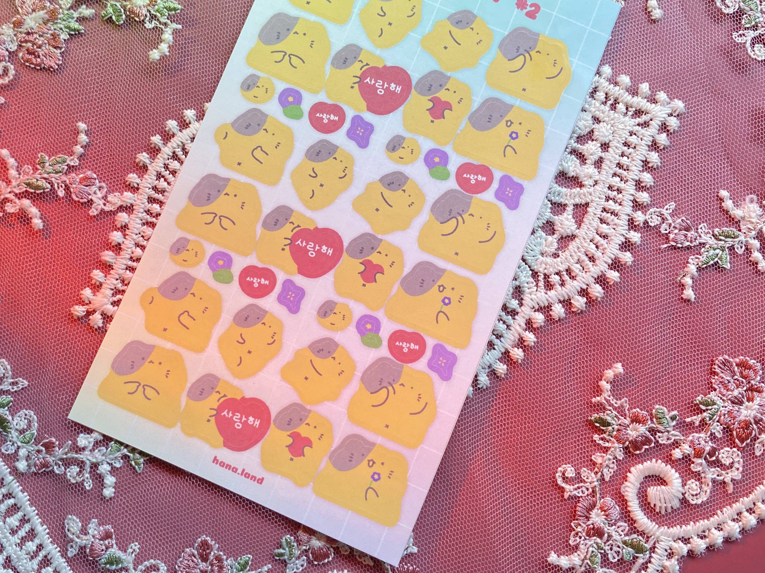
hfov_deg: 53.7
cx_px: 316
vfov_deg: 41.5
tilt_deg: -85.3
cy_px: 219
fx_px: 751
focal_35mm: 34
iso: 100
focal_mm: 4.25
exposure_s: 1/118
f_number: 1.8
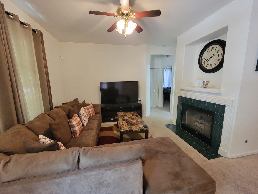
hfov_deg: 106.2
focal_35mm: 13
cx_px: 129
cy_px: 97
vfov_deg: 89.9
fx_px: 97
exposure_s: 1/30
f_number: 2.2
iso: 400
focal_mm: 2.2
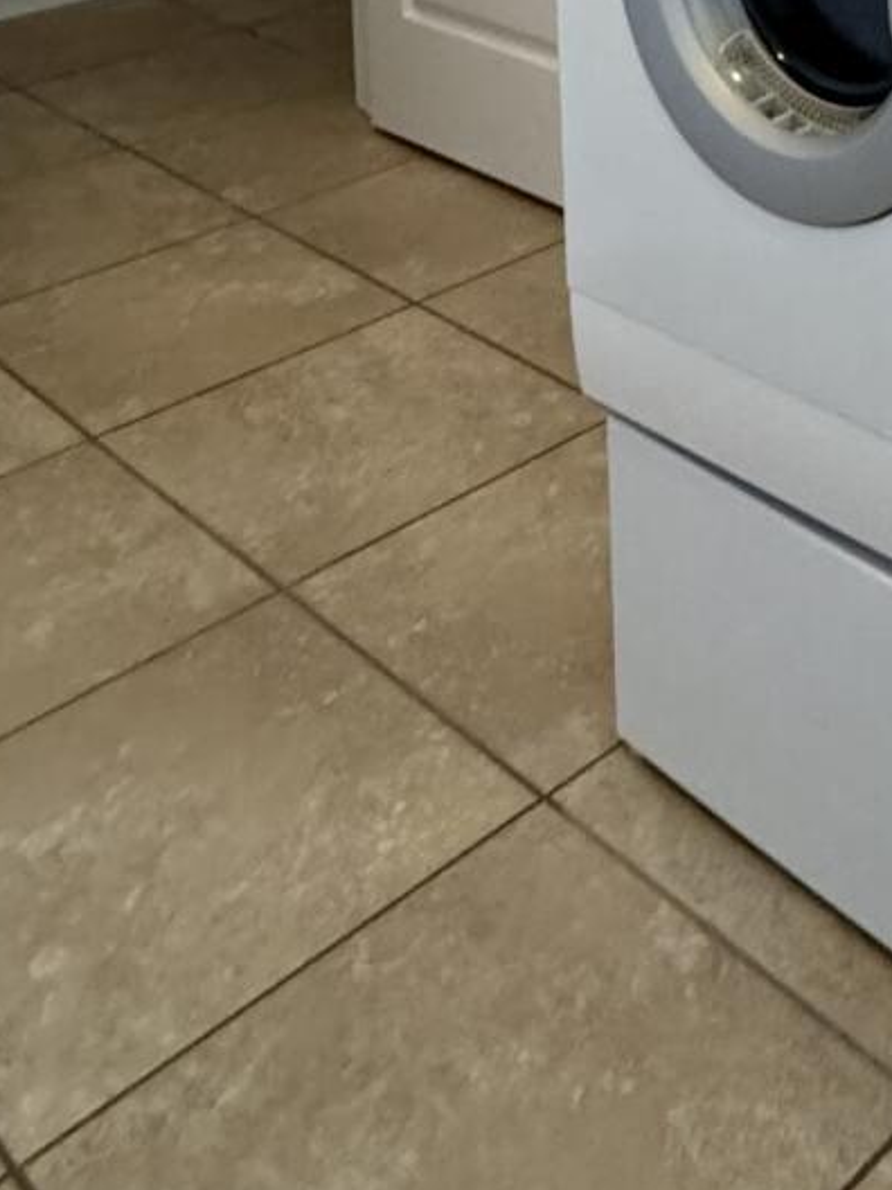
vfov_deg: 28.4
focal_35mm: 53
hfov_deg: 26.0
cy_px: -424
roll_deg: +1.1
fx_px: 1821
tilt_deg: -3.7
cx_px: 906
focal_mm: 2.22
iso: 320
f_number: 2.2
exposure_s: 1/60
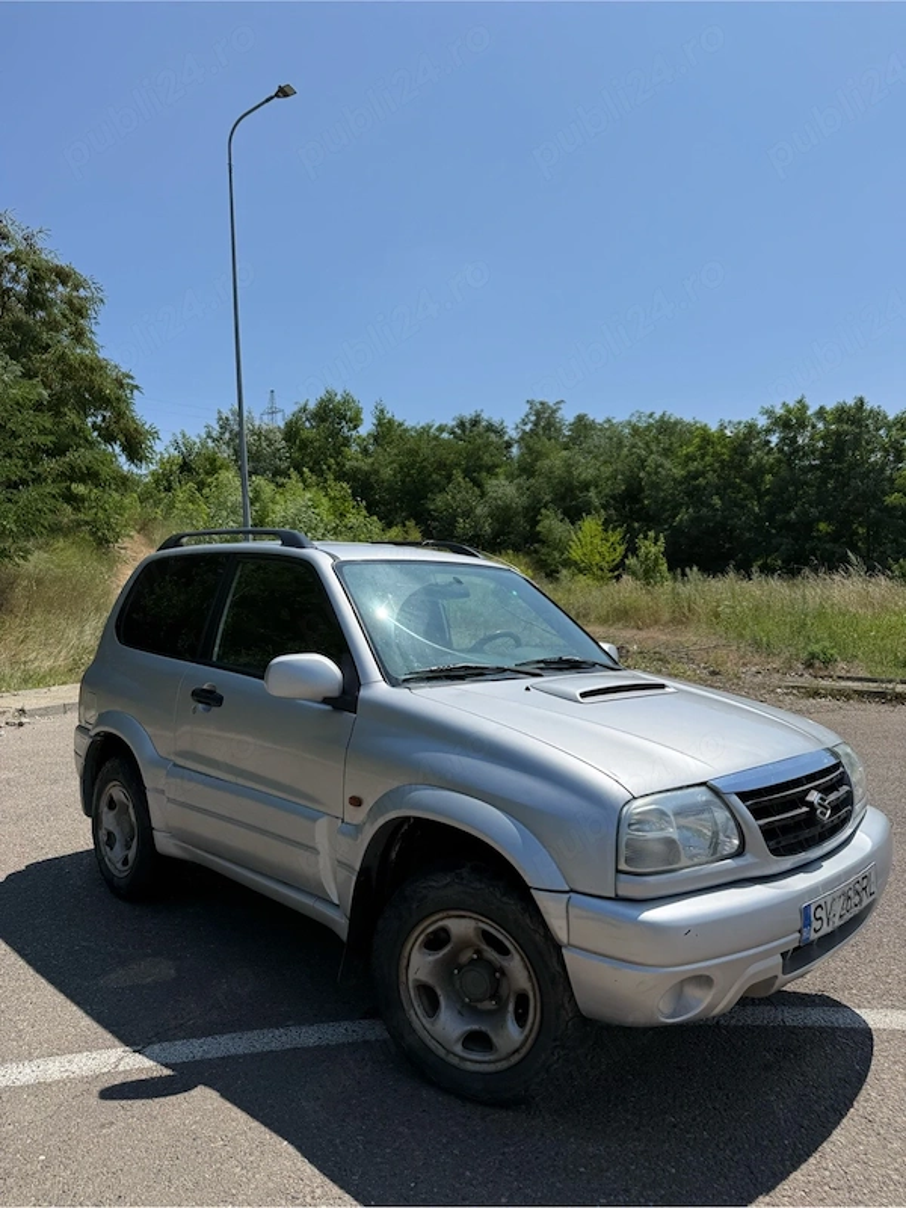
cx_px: 453
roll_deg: +1.8
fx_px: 838
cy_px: 604
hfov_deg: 56.8
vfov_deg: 71.6
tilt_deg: +0.0
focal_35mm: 24
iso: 80
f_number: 1.78
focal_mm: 6.76
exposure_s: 1/6711
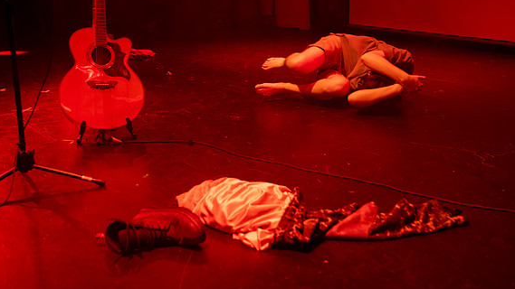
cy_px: 121
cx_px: 258
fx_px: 737
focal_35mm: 54
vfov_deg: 22.2
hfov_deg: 38.5
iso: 4000
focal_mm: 46
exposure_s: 1/125
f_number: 4
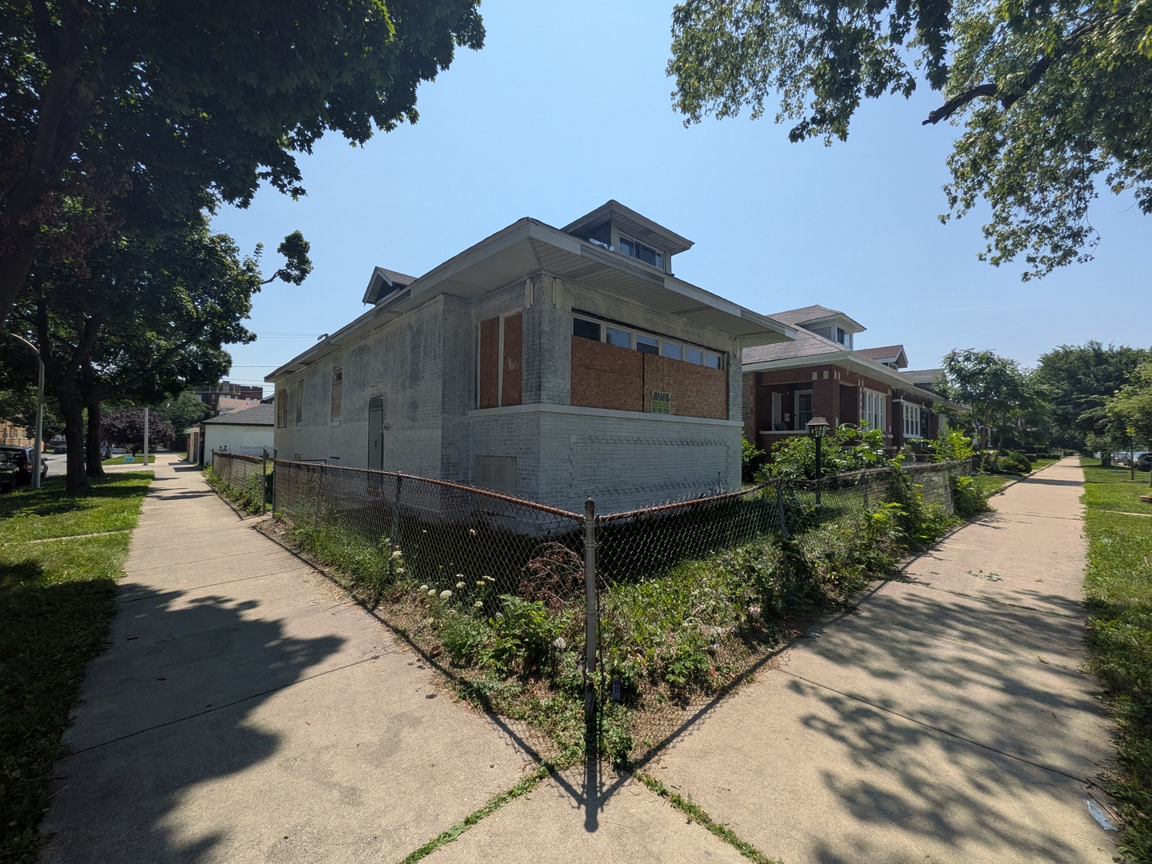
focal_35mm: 14
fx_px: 466
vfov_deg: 85.7
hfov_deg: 102.1
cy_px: 432
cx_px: 576
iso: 59
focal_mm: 1.85
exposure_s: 1/2188
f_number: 2.2
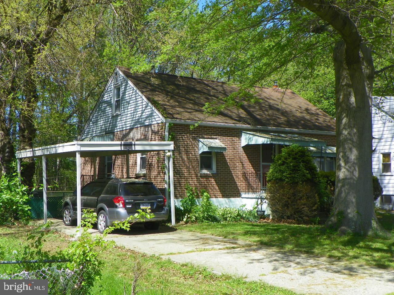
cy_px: 148
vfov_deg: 31.5
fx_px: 524
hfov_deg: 41.2
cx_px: 197
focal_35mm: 46
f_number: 4
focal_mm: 8.2
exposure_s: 1/250
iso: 64
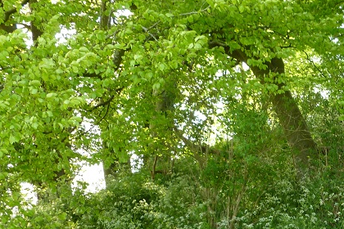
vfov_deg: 20.9
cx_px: 369
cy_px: 199
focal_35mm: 64
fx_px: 612
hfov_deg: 28.8
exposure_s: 1/60
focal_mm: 5
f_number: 3.3
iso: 100
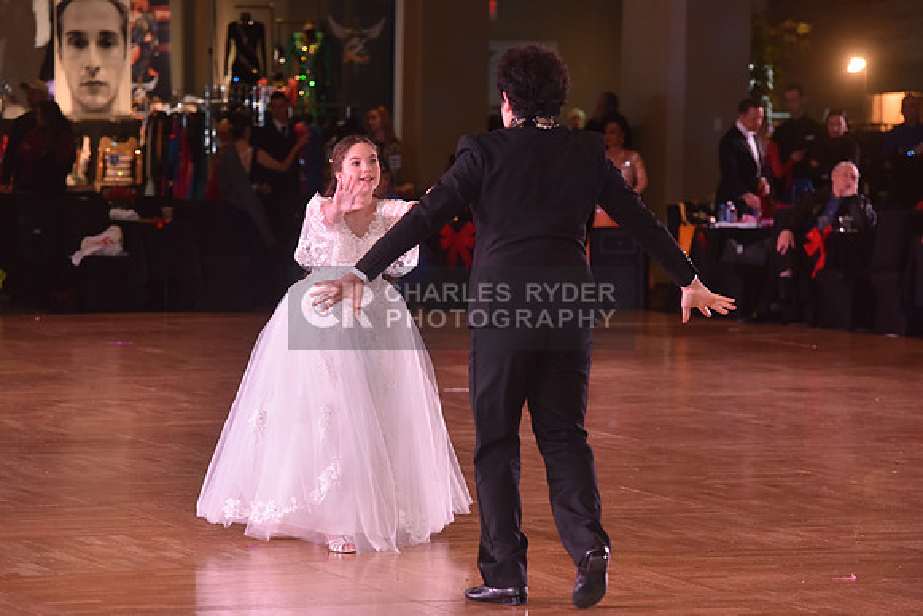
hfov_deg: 12.4
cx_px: 462
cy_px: 308
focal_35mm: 165
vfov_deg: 8.3
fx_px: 4231
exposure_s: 1/200
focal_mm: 165
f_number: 5
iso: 1600
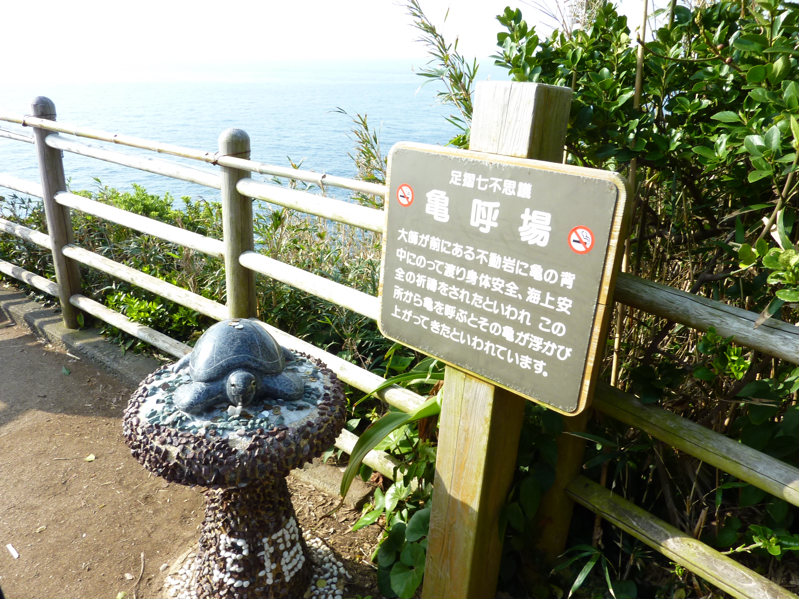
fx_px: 577
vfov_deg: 54.9
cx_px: 400
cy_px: 300
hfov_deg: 69.4
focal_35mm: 25
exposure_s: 1/160
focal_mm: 4.1
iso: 80
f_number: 4
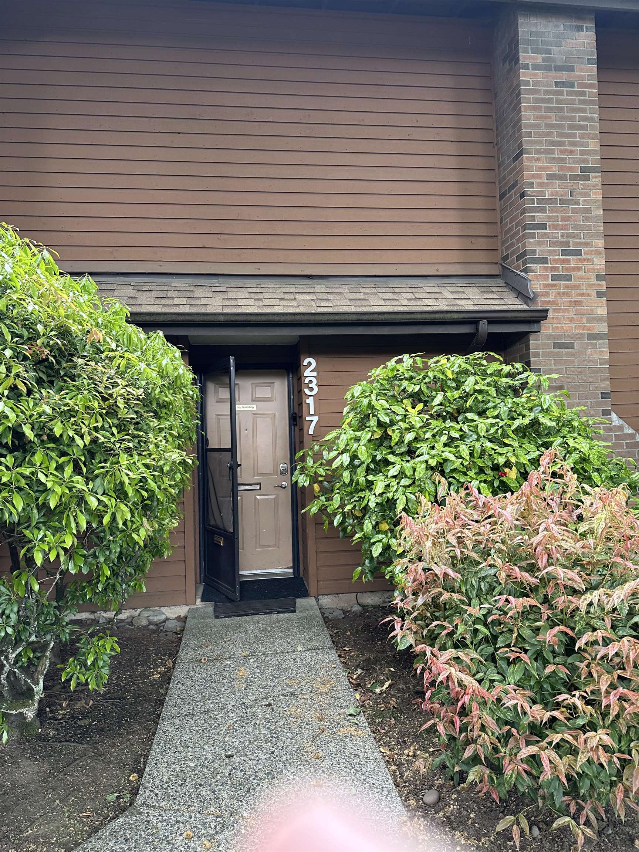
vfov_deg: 71.6
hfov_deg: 56.8
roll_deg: +0.1
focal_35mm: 24
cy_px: 426
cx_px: 320
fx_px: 591
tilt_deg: +1.3
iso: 160
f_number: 1.78
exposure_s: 1/121
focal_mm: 6.86
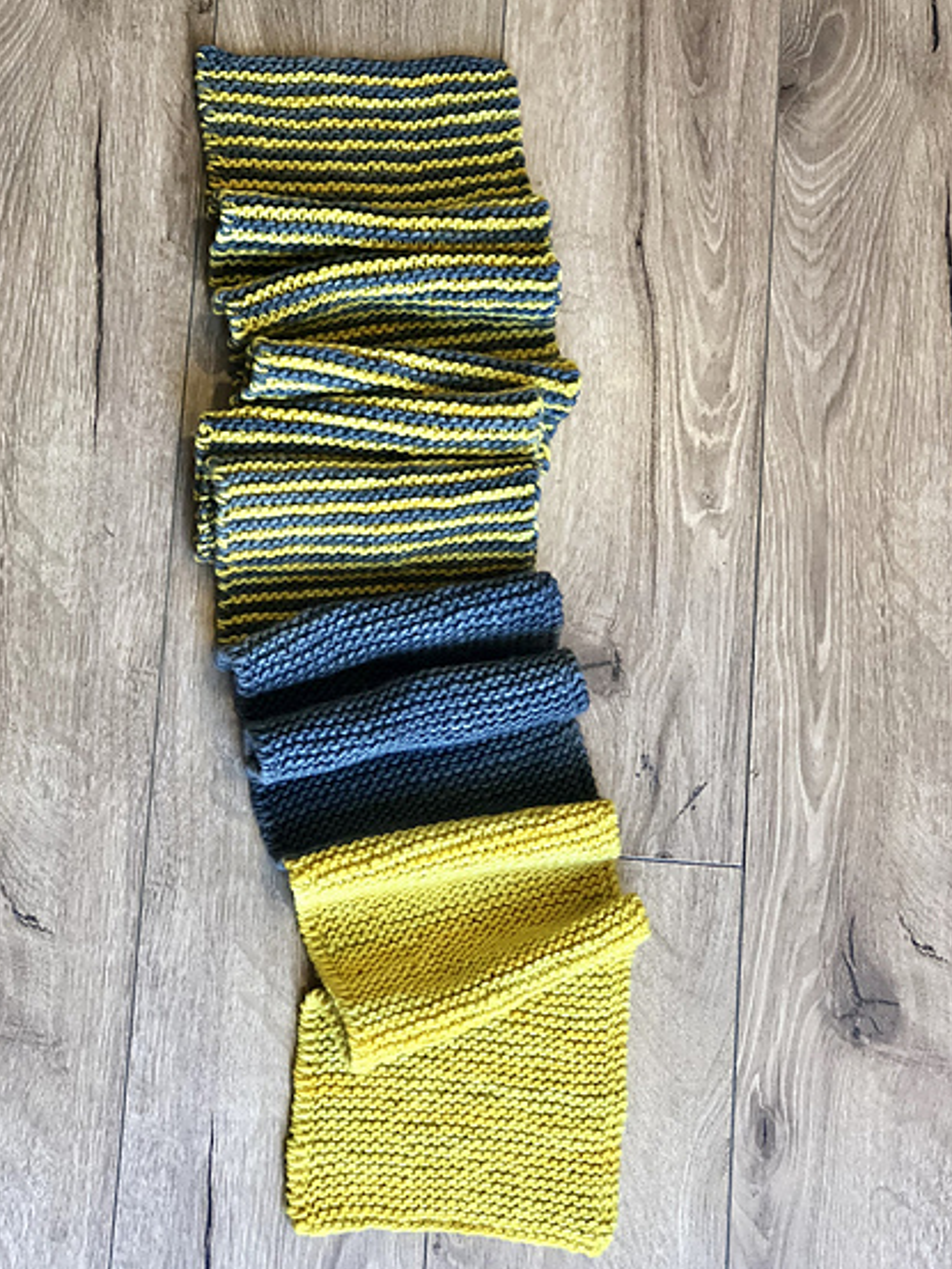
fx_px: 2419
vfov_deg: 29.4
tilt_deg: -77.6
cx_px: 411
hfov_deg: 22.2
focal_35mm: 66
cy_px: 636
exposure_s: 1/60
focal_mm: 6.6
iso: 125
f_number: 2.8
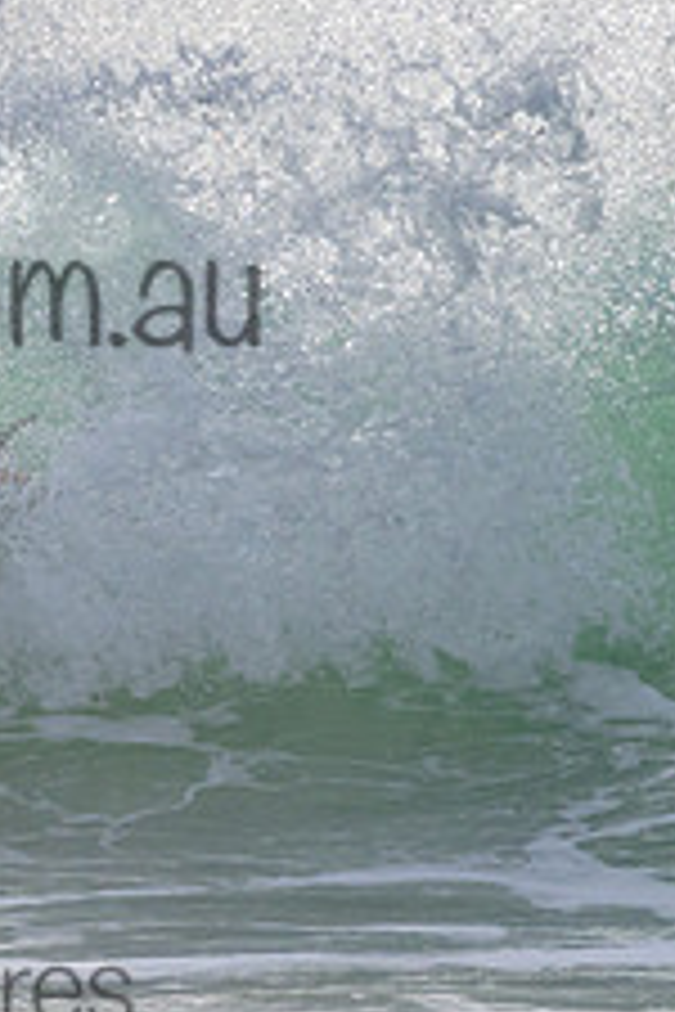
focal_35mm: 1544
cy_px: 243
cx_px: -216
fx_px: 43422
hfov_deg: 0.9
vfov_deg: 1.3
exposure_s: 1/2500
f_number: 5.6
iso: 180
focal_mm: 400
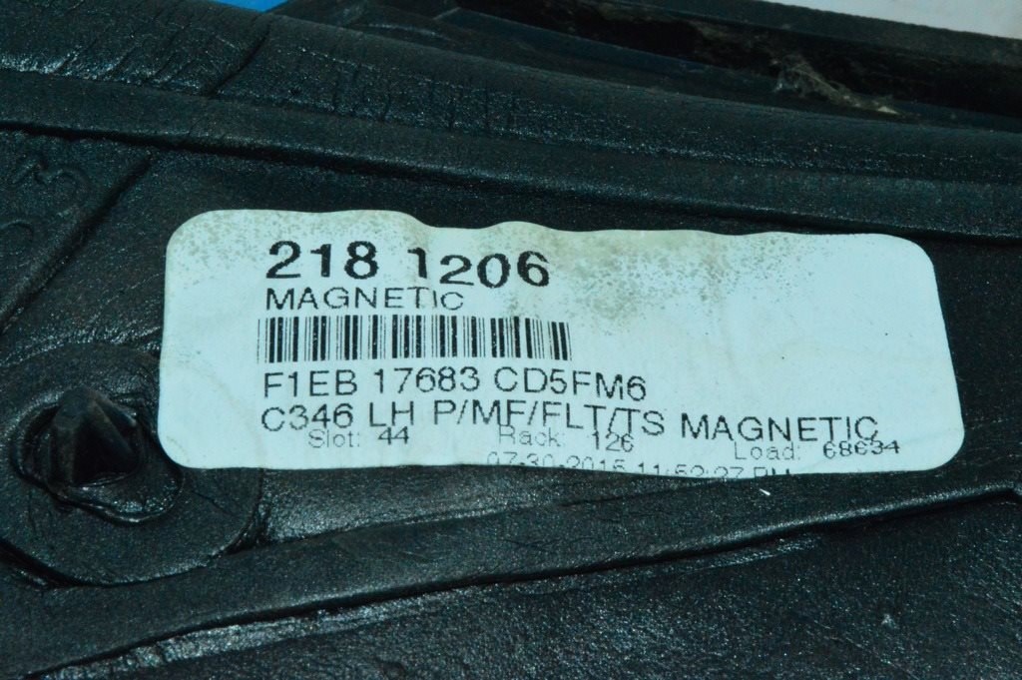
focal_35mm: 82
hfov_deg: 24.6
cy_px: 340
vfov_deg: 16.5
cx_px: 511
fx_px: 2340
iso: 6400
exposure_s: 1/40
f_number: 36
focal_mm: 55
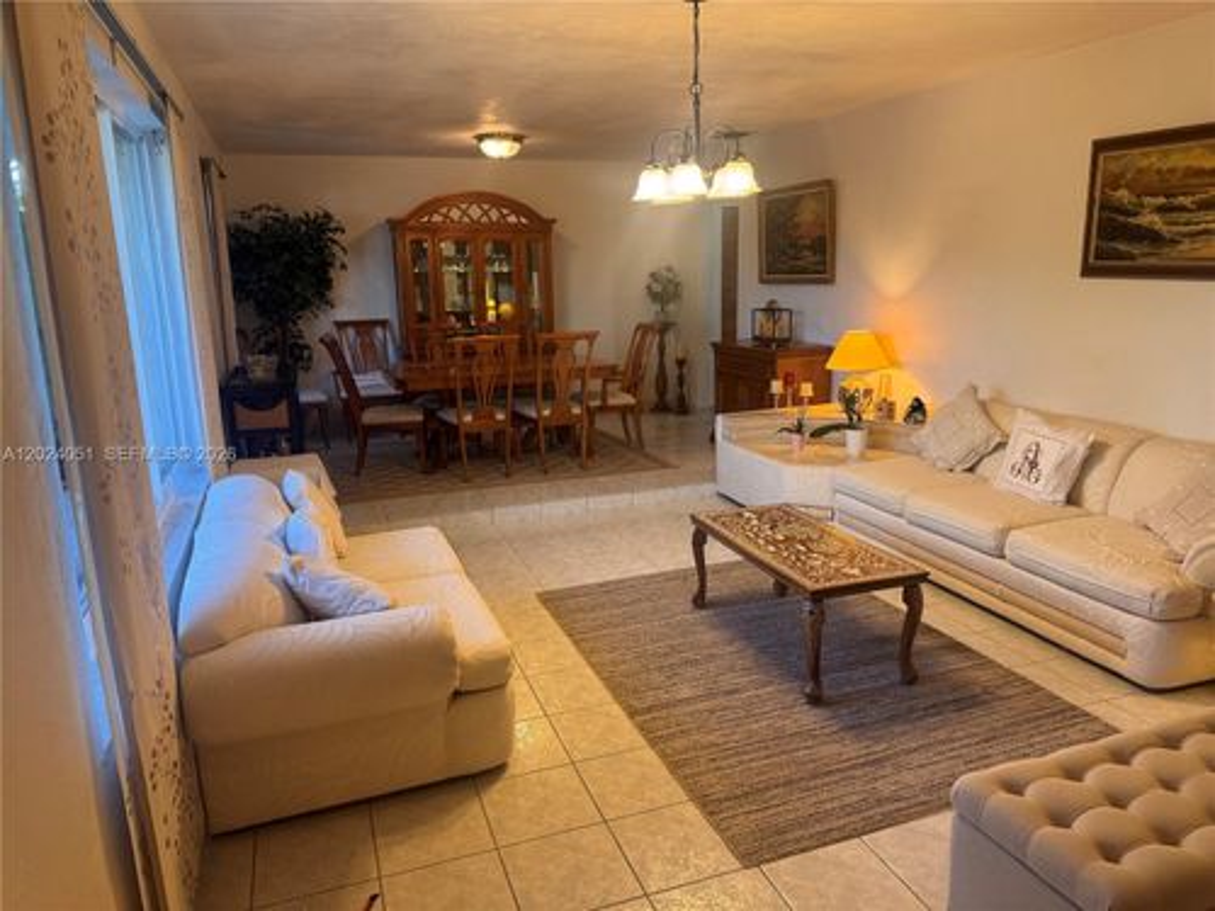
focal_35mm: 24
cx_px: 608
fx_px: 842
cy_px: 456
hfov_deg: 71.6
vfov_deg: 56.8
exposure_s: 1/120
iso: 200
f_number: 1.78
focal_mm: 6.76
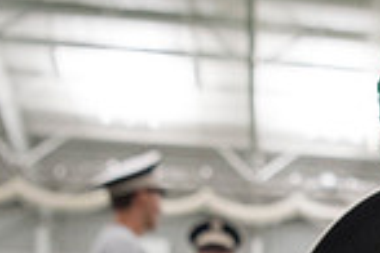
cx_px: 525
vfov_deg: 13.0
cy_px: 453
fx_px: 1003
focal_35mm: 95
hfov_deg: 19.4
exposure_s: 1/320
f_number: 3.2
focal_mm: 24
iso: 3200
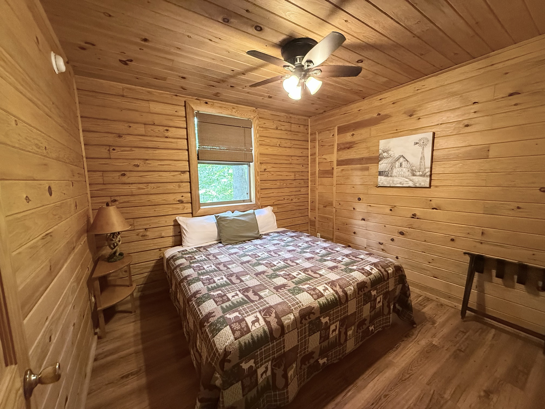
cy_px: 204
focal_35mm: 14
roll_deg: +0.9
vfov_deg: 85.7
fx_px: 220
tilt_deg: -6.2
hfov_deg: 102.1
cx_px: 272
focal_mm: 2.22
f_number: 2.2
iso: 640
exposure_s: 1/60
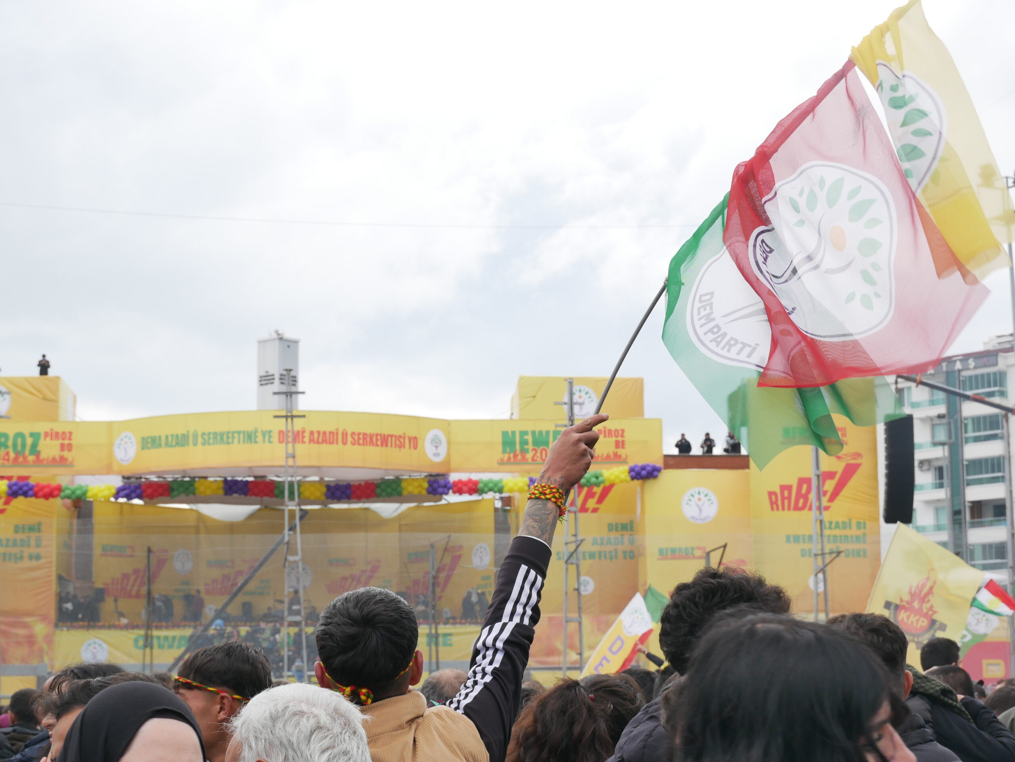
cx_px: 508
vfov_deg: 21.0
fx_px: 2053
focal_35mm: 70
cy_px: 381
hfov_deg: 27.8
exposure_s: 1/200
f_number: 7.1
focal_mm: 35
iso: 200
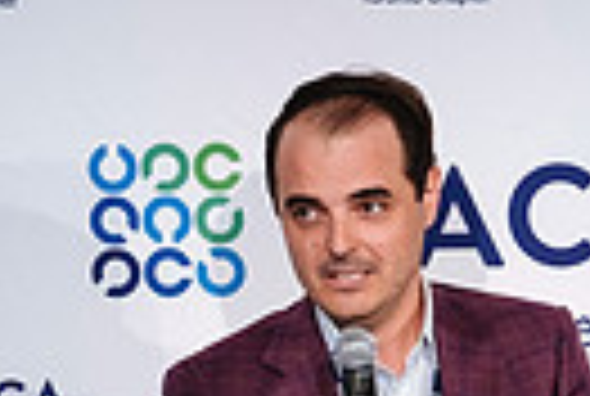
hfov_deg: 2.1
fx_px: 16081
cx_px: 441
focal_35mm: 979
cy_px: 765
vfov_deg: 1.4
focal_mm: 129.2
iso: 800
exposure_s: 1/100
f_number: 2.8
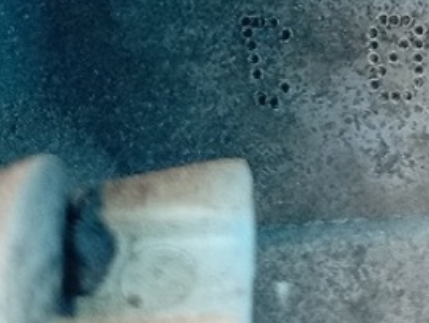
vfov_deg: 12.0
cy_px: -22
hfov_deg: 15.8
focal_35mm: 122
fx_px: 1515
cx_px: 427
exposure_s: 1/50
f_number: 1.8
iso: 259
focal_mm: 3.96
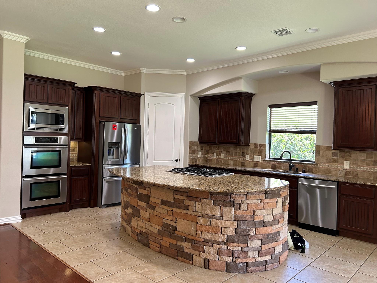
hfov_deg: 67.3
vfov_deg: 53.1
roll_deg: -2.1
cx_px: 188
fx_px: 283
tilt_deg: +0.1
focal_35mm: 26
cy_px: 142
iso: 125
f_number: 1.5
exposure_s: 1/60
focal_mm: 5.7
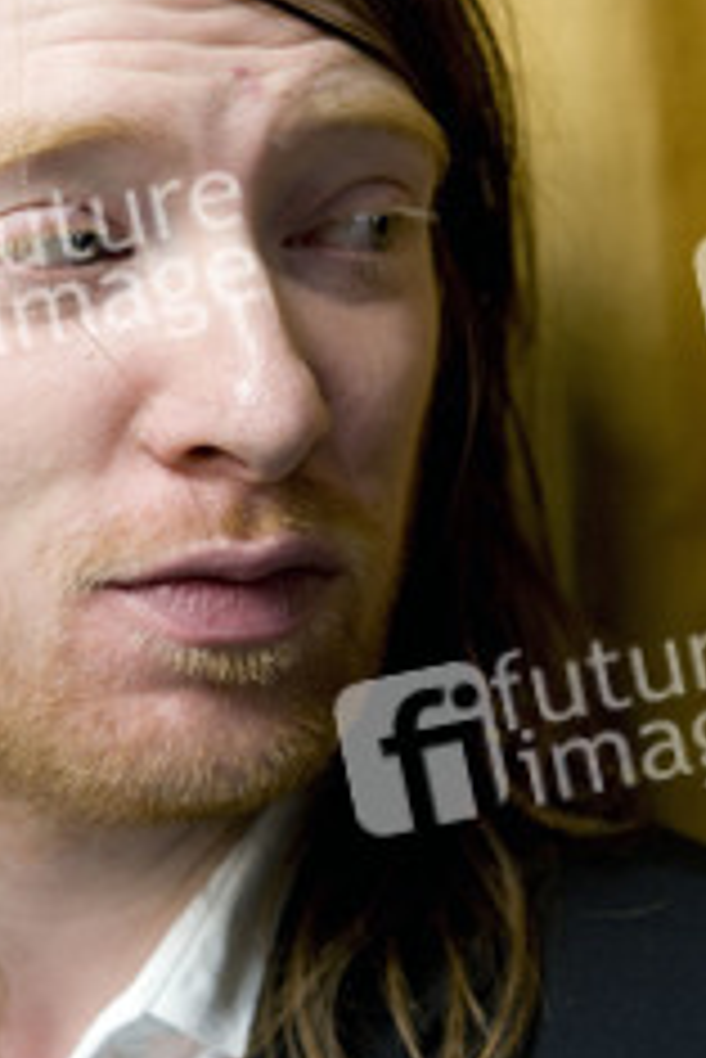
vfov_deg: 20.0
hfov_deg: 13.4
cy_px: 504
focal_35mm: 102
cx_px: 160
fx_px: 2996
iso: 800
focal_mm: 60
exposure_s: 1/250
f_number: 4.5
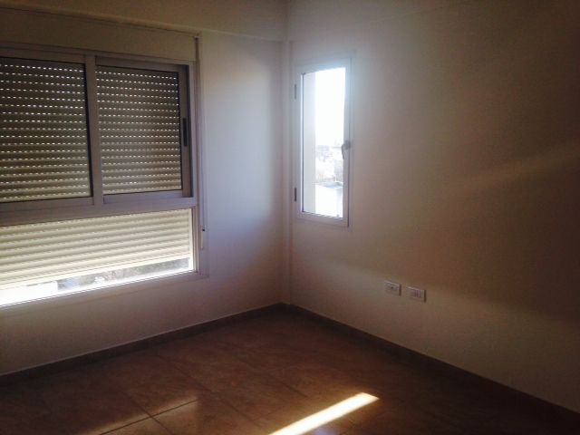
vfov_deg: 42.9
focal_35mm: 33
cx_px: 290
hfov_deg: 55.4
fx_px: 553
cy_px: 218
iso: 50
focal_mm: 4.12
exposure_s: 1/120
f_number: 2.4
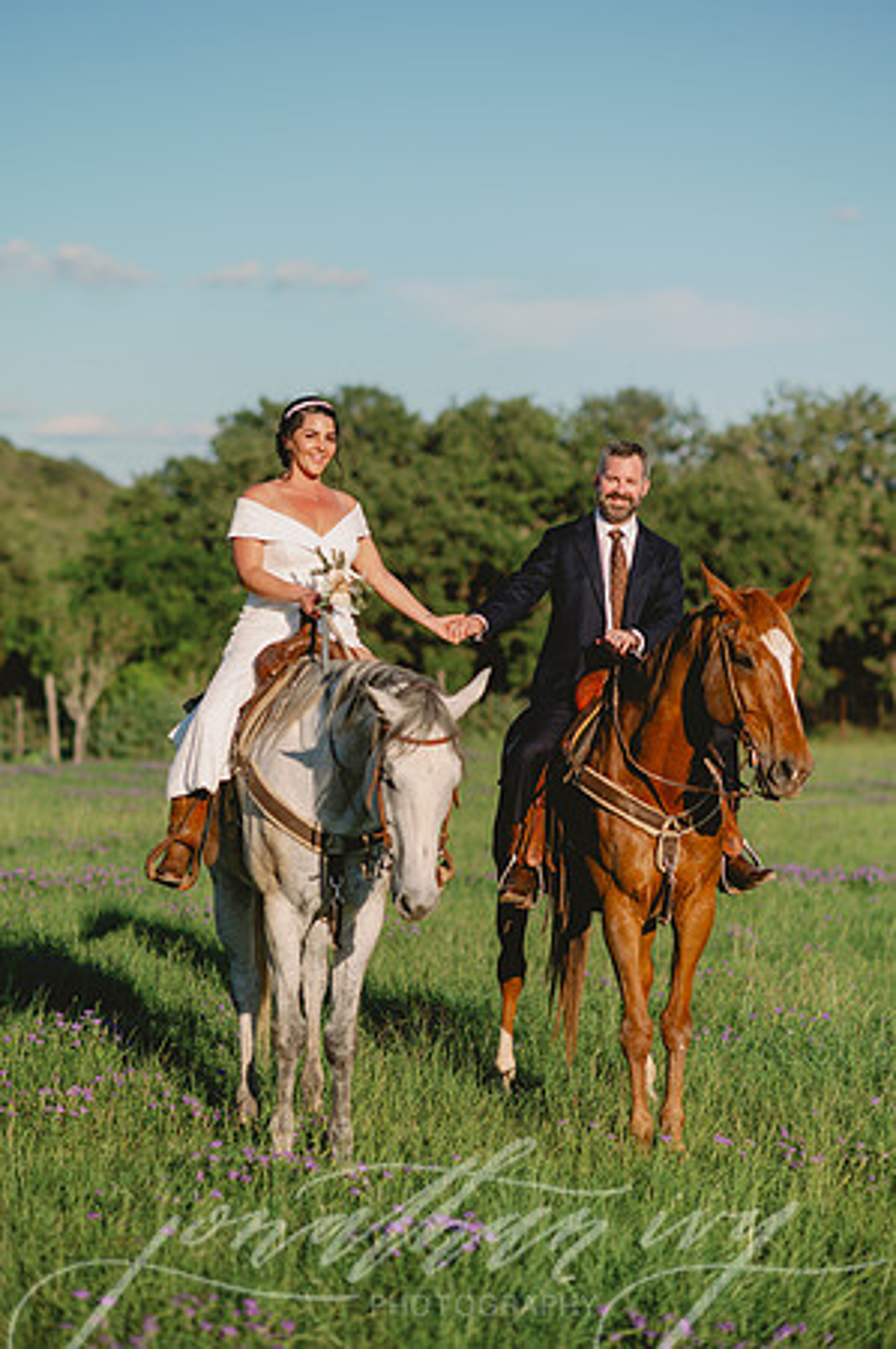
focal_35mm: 85
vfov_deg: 23.9
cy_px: 674
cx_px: 448
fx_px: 3180
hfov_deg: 16.0
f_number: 2
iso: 80
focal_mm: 85
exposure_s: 1/3200
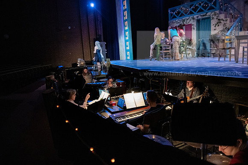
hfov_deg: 69.4
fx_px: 179
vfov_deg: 49.6
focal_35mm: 26
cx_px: 124
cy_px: 82
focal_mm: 26
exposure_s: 1/200
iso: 8000
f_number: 2.8
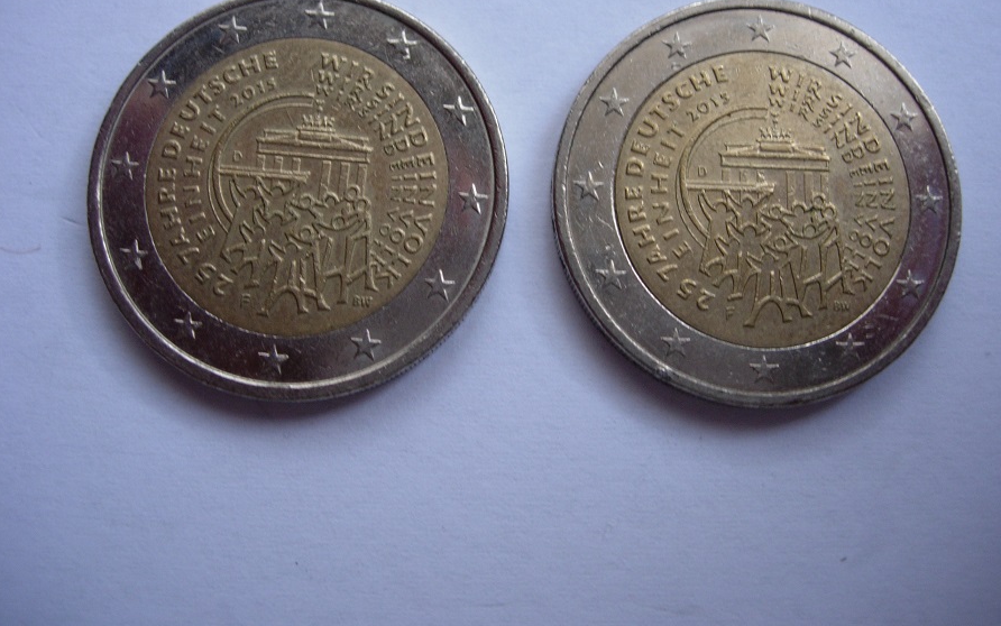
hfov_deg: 48.2
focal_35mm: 41
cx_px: 505
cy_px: 281
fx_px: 1119
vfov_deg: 31.2
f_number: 2.8
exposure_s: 1/46.5
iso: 64
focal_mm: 7.8
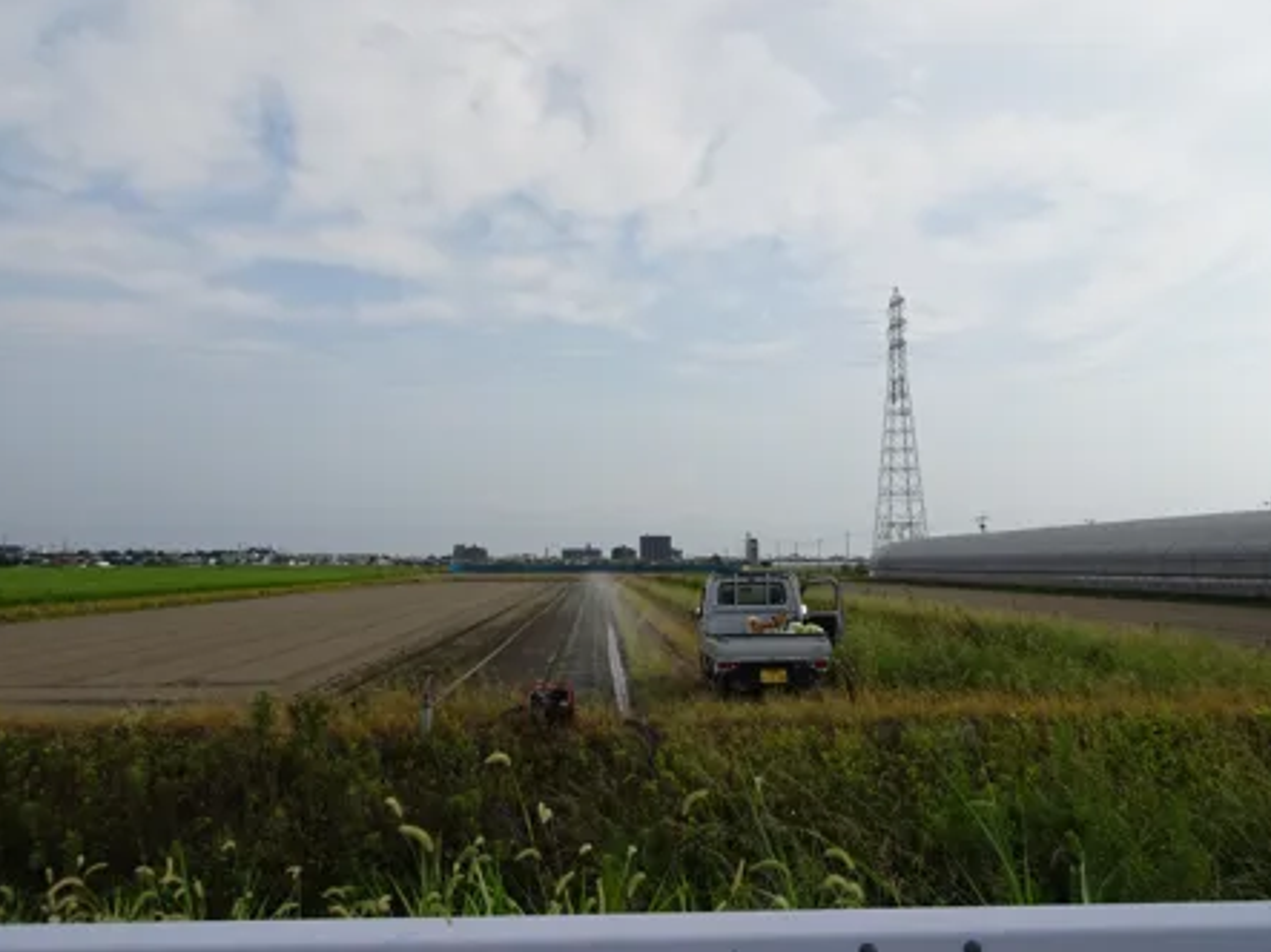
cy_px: 508
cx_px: 625
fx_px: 954
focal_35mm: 26
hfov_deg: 67.3
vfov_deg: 53.0
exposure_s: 1/1250
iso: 80
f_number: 3.5
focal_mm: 4.1
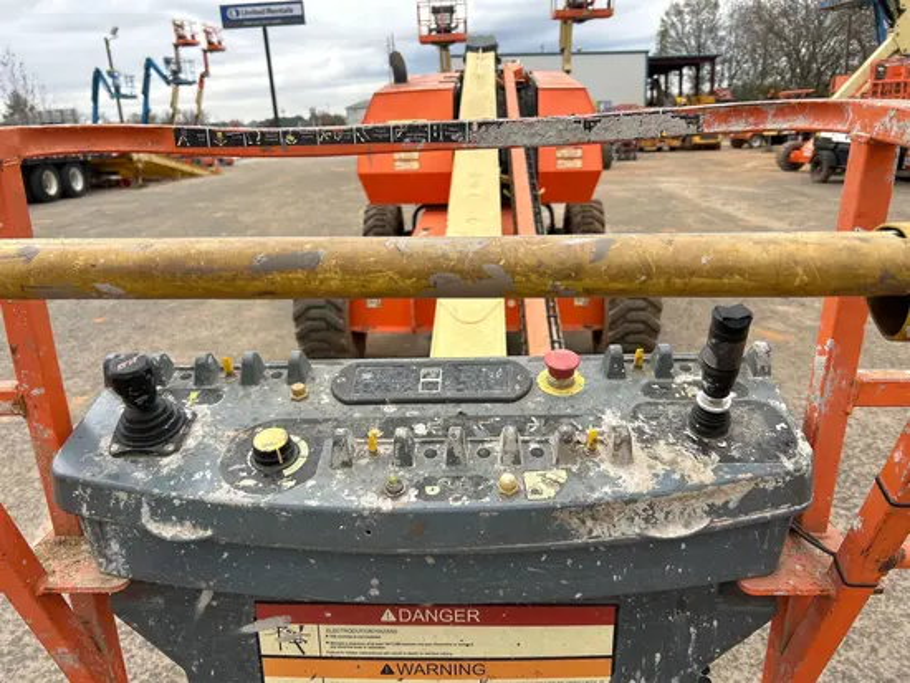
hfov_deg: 67.3
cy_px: 342
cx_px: 455
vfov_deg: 53.1
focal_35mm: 26
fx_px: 684
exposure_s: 1/324
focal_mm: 5.7
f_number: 1.5
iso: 50
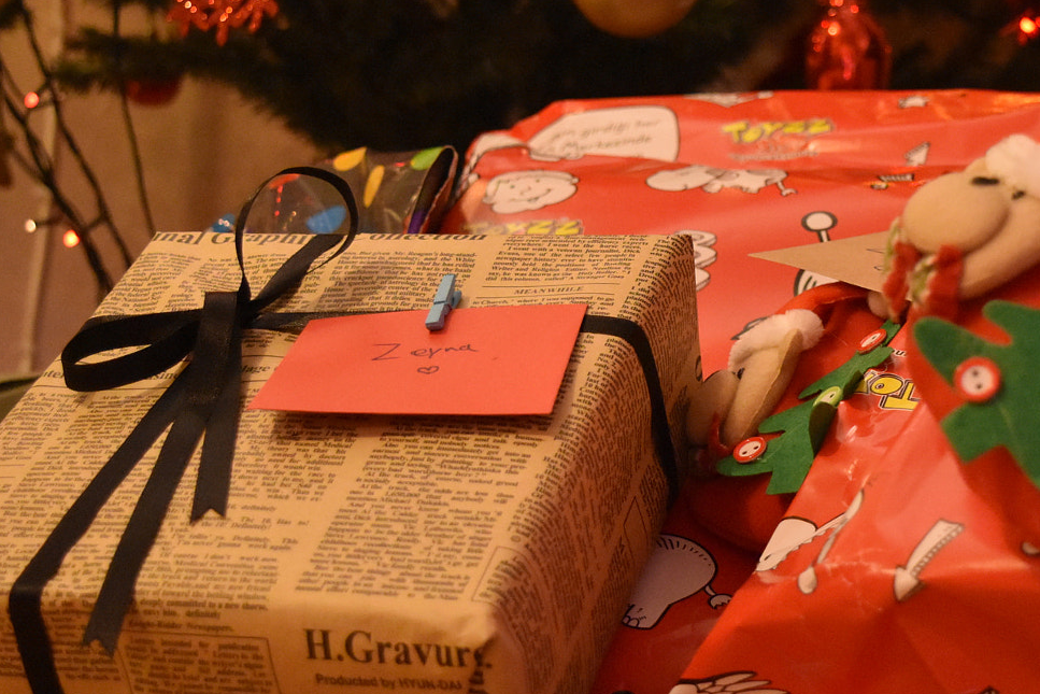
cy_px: 344
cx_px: 802
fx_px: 2509
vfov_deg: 15.7
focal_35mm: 87
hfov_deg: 23.1
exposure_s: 1/60
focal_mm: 35
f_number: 4.5
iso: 4500
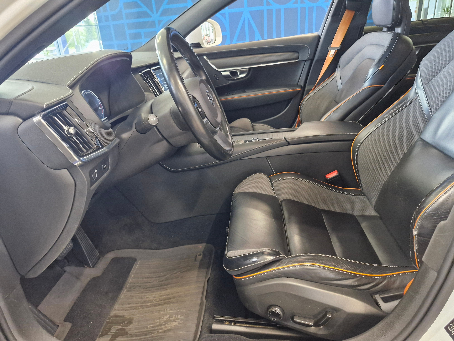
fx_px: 302
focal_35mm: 23
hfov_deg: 73.9
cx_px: 227
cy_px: 170
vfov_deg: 58.9
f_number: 1.8
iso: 1000
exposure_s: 1/100
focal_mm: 5.54
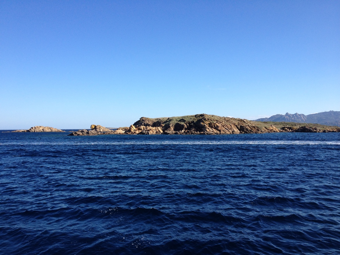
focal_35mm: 35
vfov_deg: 40.7
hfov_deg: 52.6
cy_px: 128
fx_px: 344
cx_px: 170
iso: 64
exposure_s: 1/1227
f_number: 2.4
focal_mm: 4.28
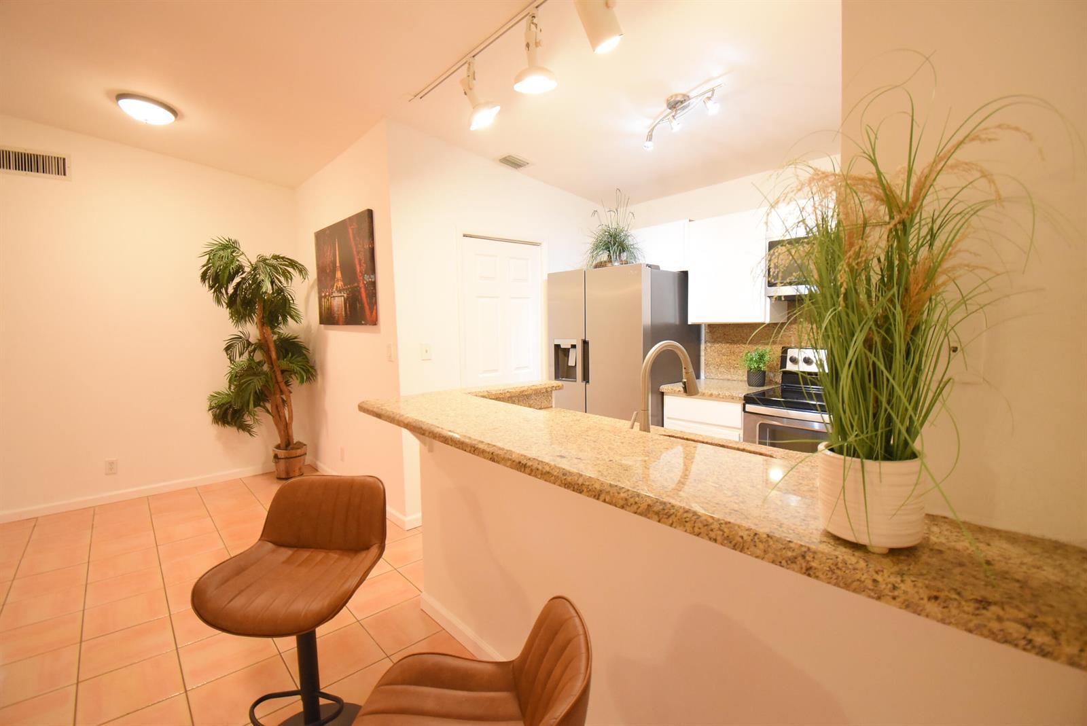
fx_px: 453
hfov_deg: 100.4
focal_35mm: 15
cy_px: 363
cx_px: 544
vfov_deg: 77.4
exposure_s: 1/60
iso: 2000
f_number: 4.5
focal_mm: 10
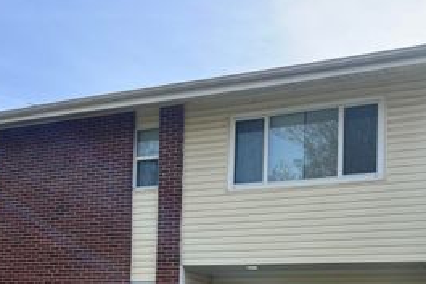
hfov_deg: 38.8
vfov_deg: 25.1
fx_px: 604
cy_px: 290
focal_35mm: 51
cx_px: 227
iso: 50
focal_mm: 5.7
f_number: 1.5
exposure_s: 1/1901
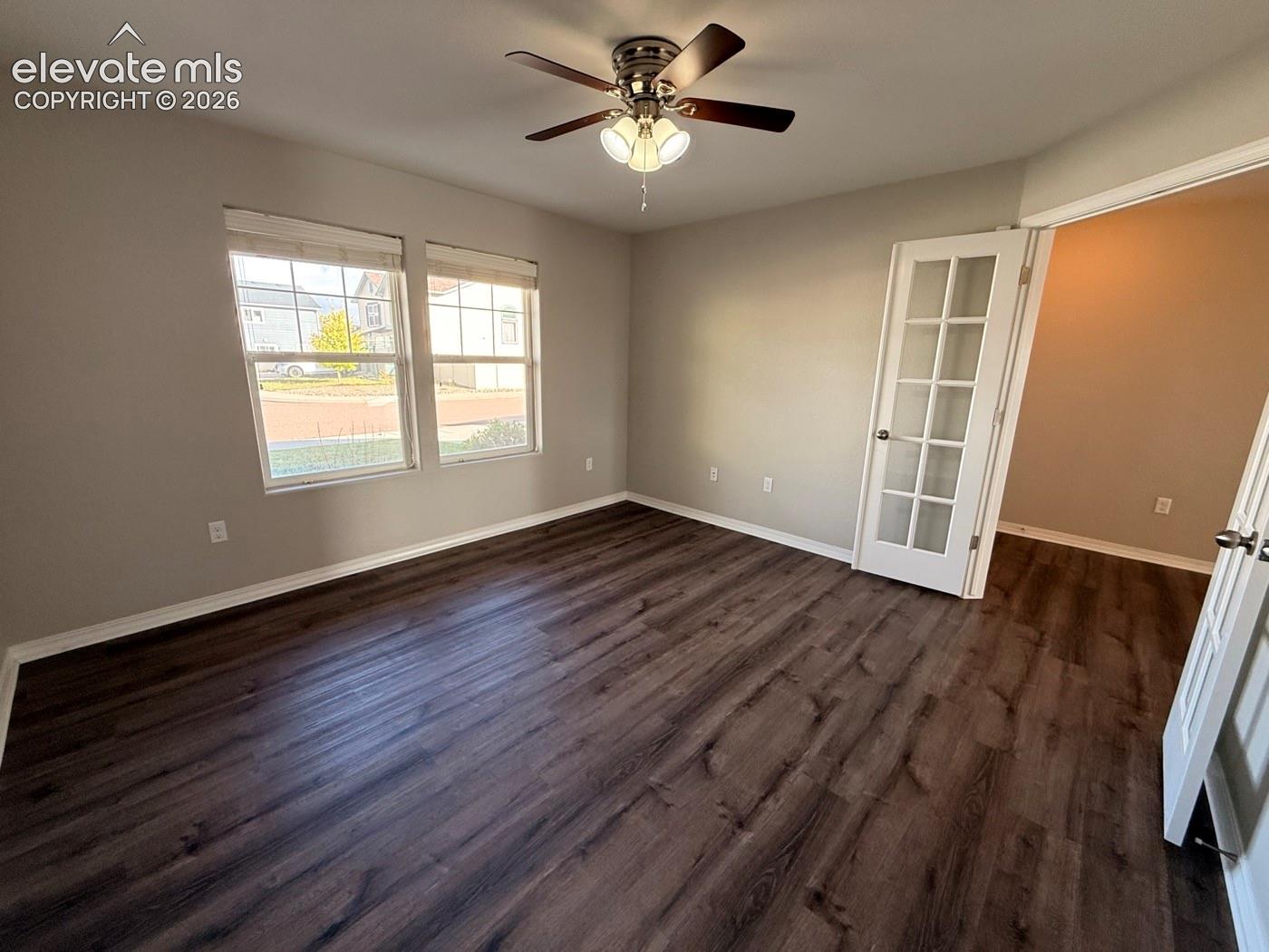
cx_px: 634
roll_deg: -1.1
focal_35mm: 14
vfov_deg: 85.7
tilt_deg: -12.9
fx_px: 513
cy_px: 476
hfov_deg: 102.1
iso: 160
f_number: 2.2
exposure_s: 1/99
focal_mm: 2.22
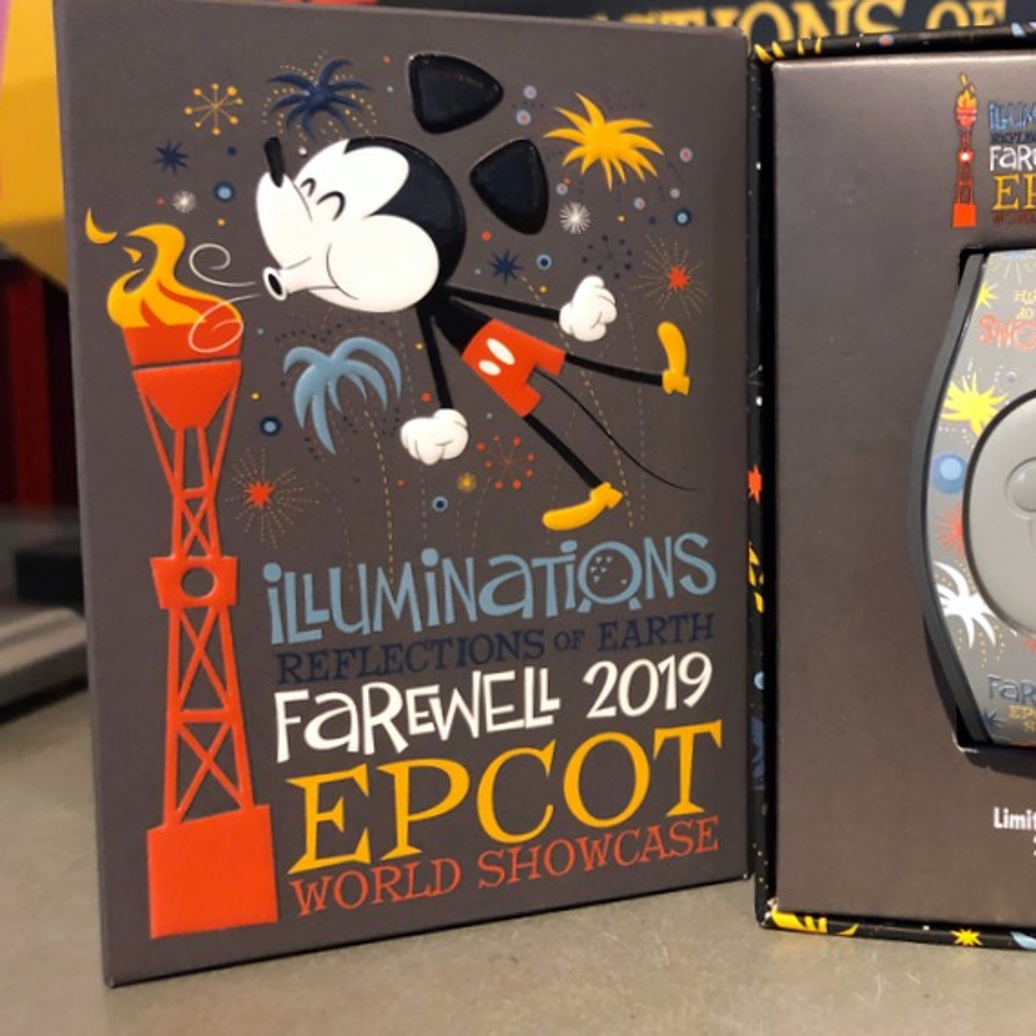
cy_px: 436
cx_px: 791
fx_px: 1321
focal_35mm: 39
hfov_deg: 41.4
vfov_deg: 42.7
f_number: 1.8
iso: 80
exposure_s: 1/15
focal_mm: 3.99
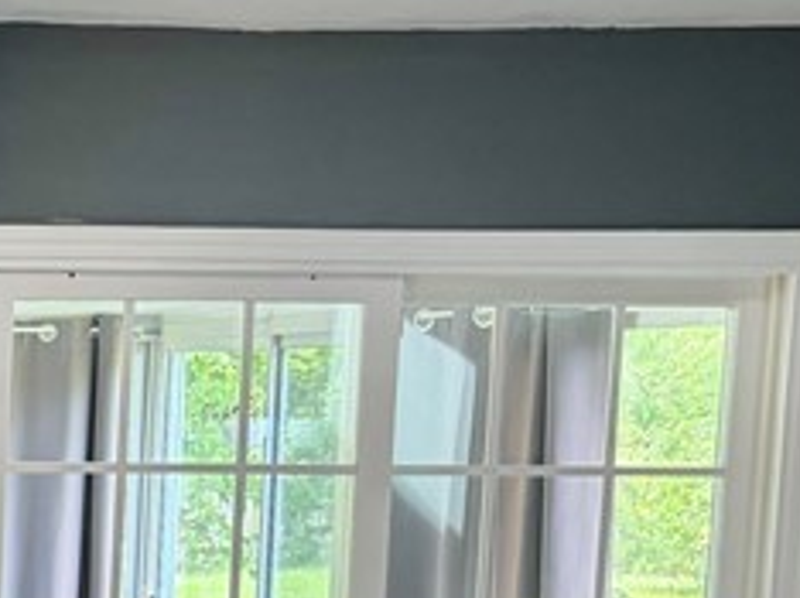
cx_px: -629
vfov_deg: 12.7
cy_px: 694
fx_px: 2632
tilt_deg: -5.9
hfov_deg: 15.1
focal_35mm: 114
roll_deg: -0.6
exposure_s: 1/120
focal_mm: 5.96
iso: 200
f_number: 1.6
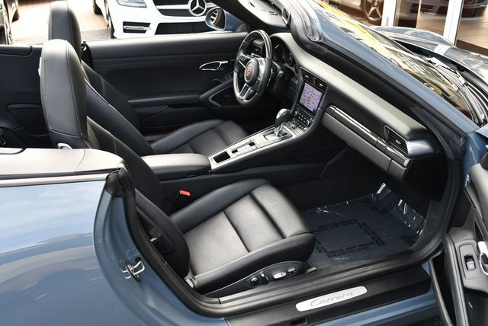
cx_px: 244
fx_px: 488
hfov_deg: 53.1
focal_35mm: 36
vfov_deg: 36.9
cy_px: 163
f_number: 4.5
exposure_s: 1/250
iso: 400
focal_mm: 18
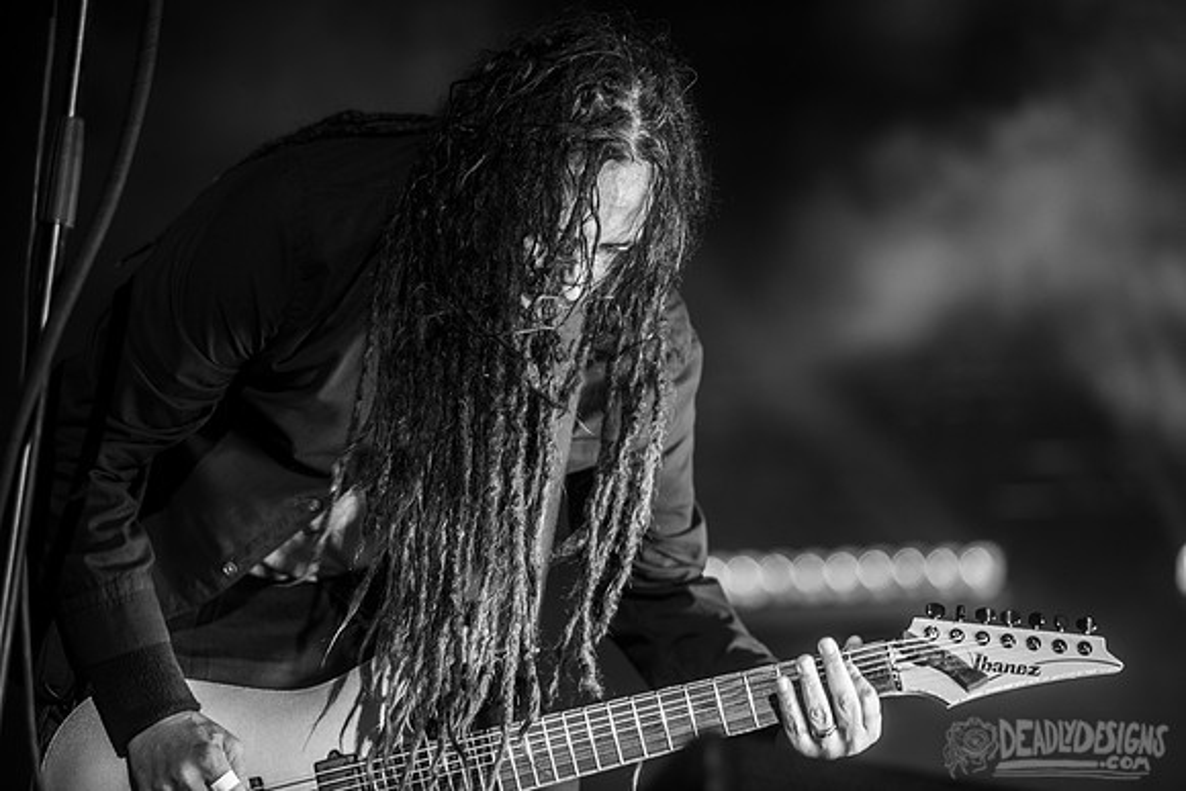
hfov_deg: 15.2
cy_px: 396
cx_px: 593
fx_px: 4448
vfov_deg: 10.2
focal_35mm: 135
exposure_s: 1/500
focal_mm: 135
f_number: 3.2
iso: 1000
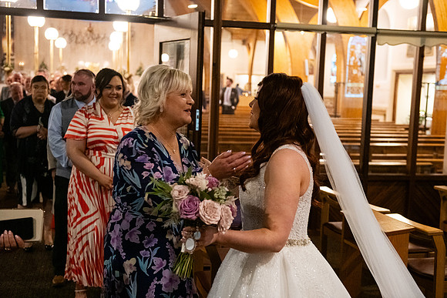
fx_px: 596
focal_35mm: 48
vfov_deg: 28.1
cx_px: 224
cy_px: 149
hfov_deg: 41.1
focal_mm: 48
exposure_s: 1/160
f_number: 3.5
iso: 2500
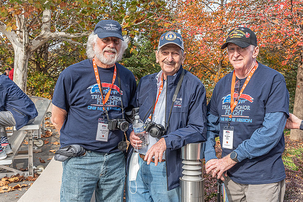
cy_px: 91
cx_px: 169
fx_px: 400
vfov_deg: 28.3
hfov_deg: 41.4
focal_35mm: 48
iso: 500
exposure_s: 1/320
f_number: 9
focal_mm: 38
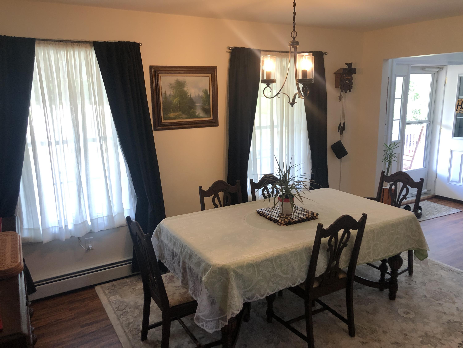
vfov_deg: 49.7
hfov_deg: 63.4
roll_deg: +0.7
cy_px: 174
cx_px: 232
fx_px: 375
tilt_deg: -9.5
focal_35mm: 28
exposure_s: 1/30
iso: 40
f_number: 1.8
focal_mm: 4
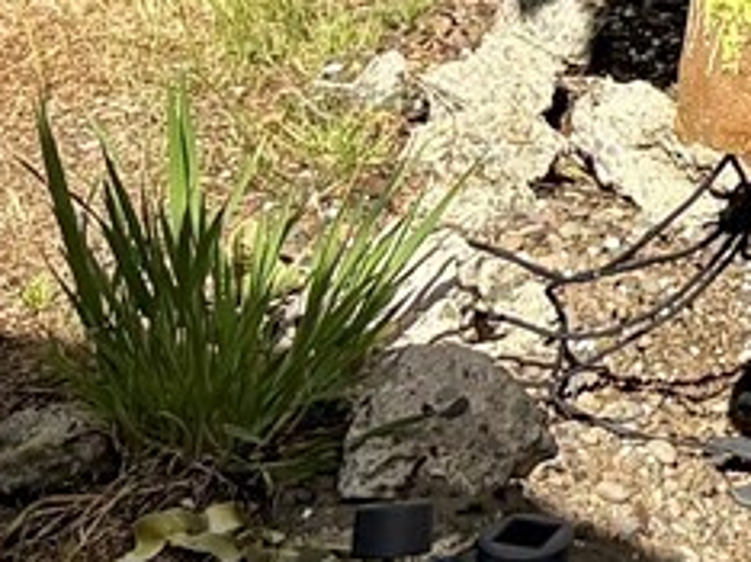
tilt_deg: -1.0
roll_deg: -0.9
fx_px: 3858
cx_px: 2112
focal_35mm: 178
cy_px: -1175
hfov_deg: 9.3
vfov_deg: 7.3
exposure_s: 1/3125
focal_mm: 5.96
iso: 50
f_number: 1.6
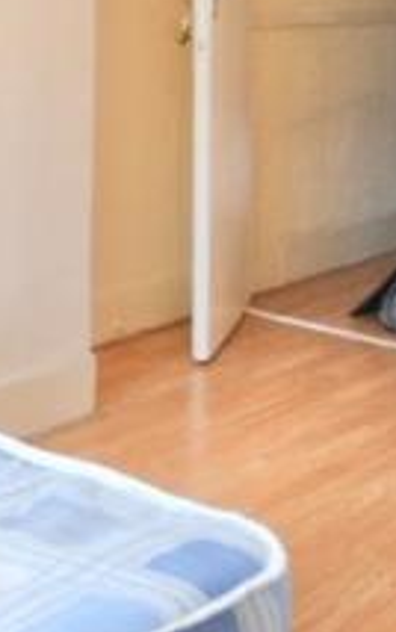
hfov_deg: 16.6
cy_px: -7
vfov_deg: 26.6
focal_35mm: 73
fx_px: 1259
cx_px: -157
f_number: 3.5
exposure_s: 1/125
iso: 800
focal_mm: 10
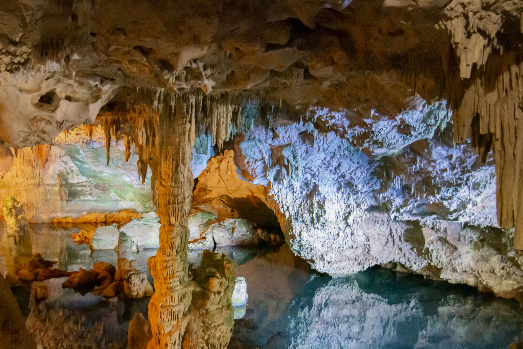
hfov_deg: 71.5
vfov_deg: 51.3
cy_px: 175
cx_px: 264
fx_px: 363
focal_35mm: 25
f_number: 2.8
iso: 14400
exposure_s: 1/25
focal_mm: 16
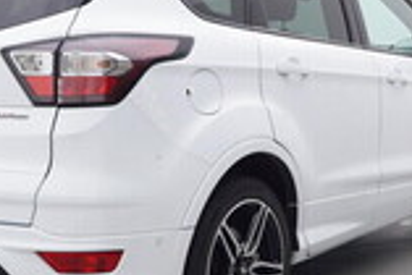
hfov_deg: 25.7
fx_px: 902
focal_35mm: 79
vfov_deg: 17.3
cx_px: 243
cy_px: 172
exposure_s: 1/80
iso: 200
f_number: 5
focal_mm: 15
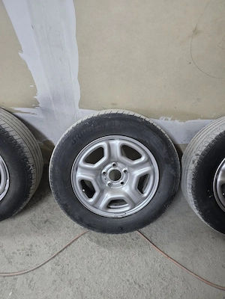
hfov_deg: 58.9
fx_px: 199
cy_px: 150
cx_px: 112
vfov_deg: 73.9
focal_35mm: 23
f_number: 1.7
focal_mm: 6.3
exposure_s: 1/101
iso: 800
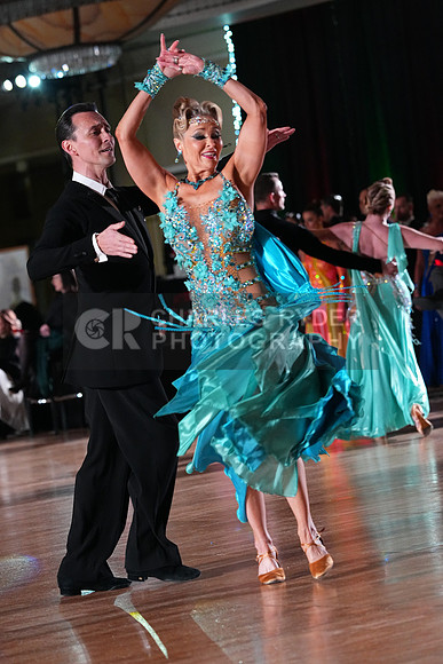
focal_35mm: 141
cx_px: 222
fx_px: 2601
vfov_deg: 14.5
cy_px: 332
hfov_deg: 9.7
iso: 6400
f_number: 4.5
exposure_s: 1/400
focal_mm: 141
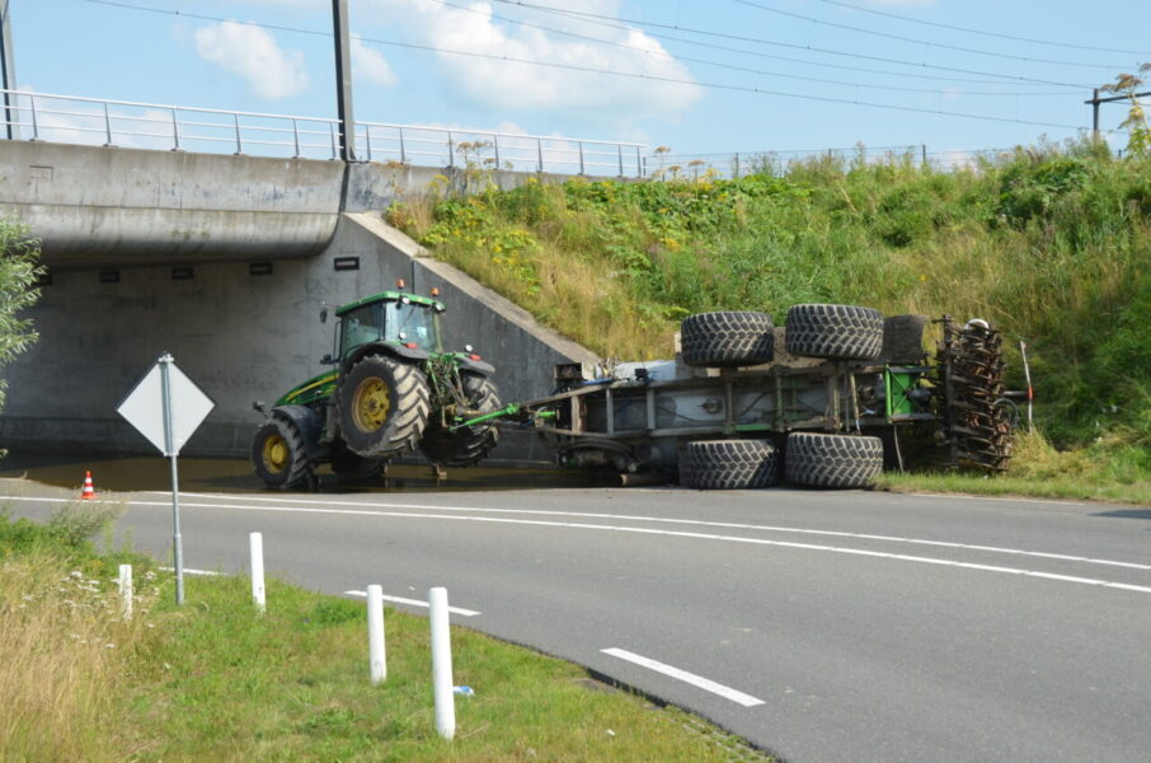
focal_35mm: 51
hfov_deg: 39.0
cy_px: 382
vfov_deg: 26.4
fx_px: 1627
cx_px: 576
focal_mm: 34
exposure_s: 1/250
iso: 110
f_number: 8
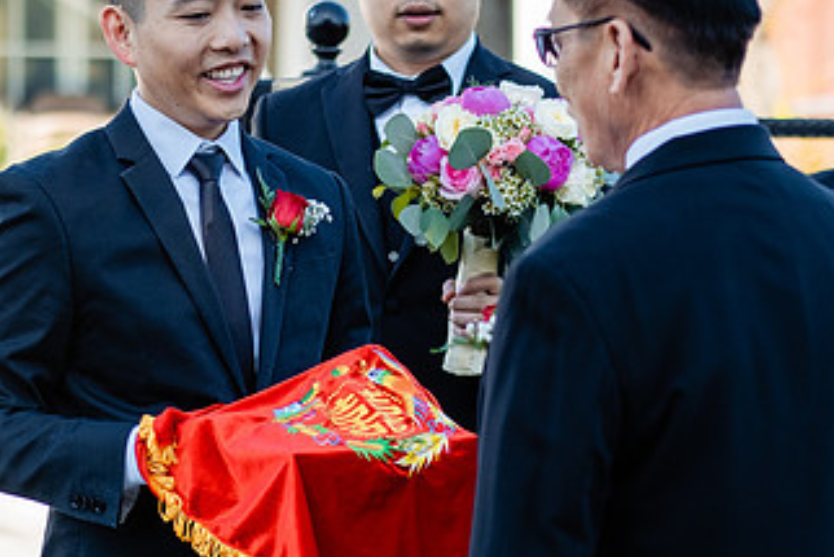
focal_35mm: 179
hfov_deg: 11.5
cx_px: 398
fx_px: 4148
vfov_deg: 7.7
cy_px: 273
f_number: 2
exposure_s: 1/1600
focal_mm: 56
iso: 250
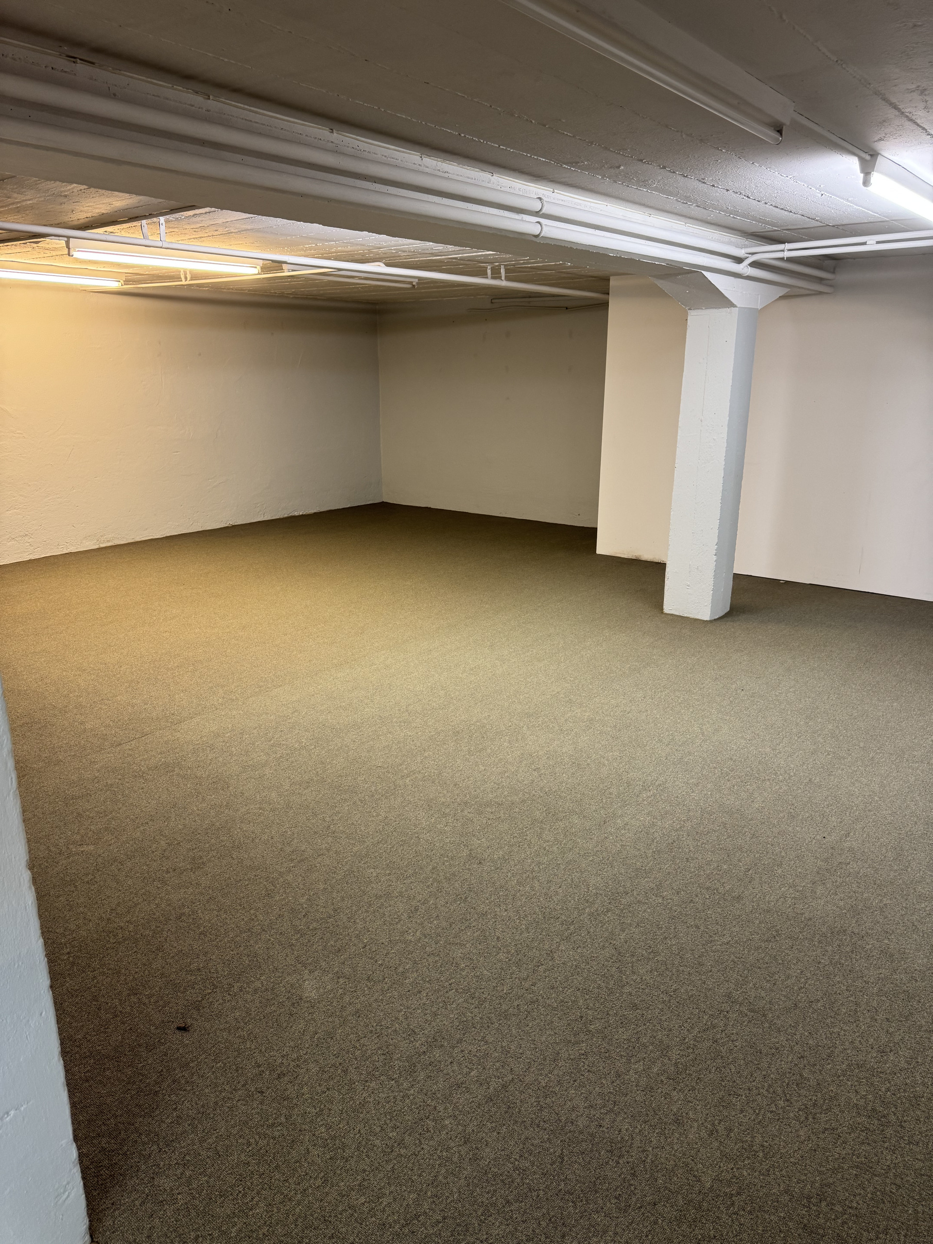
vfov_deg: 71.6
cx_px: 466
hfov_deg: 56.8
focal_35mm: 24
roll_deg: -0.4
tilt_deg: -16.3
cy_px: 622
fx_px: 862
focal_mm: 6.76
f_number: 1.78
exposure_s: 1/50
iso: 125
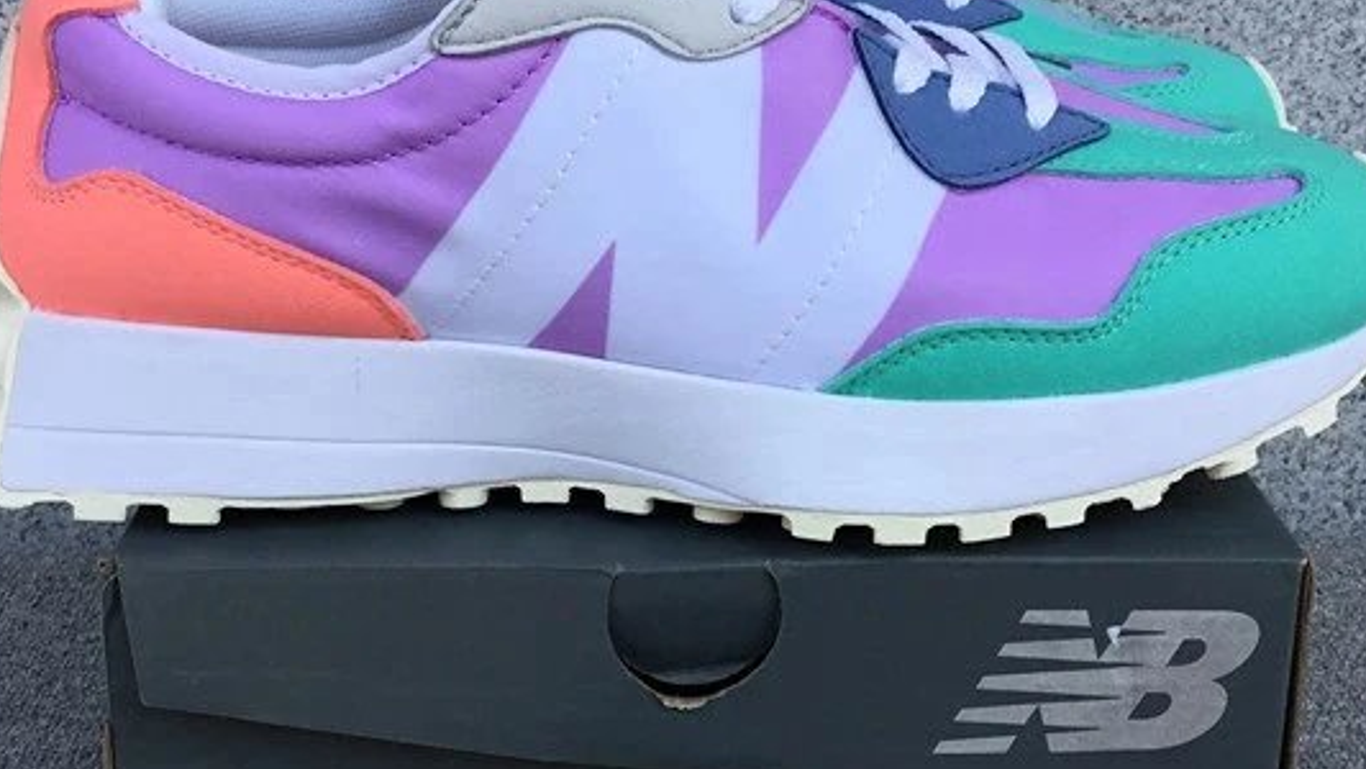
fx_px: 2065
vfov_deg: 21.1
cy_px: 460
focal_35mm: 57
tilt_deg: -20.7
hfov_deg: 36.6
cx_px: 664
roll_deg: +1.0
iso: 25
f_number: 2.4
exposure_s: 1/476
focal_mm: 3.3
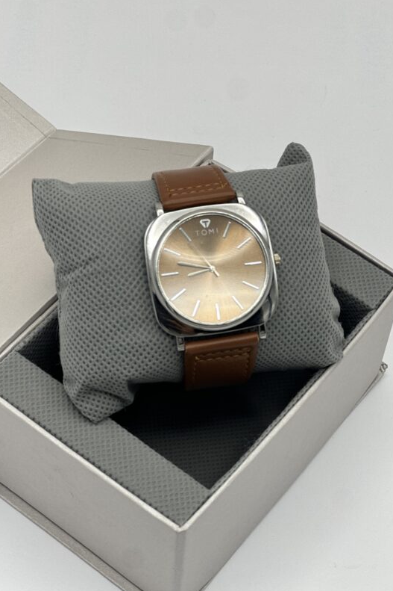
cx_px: 185
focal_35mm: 81
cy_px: 296
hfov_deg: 16.8
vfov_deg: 25.1
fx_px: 1327
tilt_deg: -55.3
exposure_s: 1/100
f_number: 2.8
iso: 32
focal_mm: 9
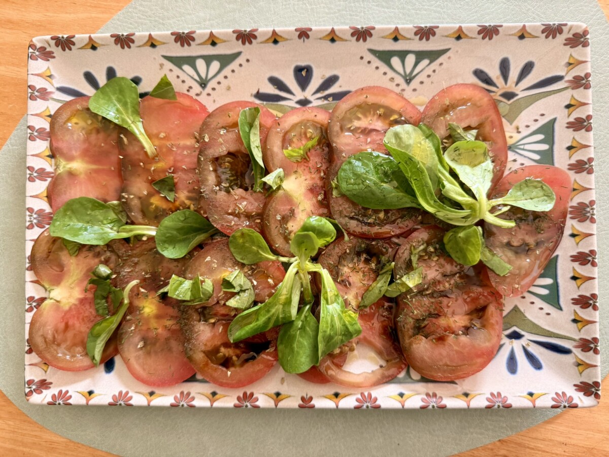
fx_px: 422
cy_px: 228
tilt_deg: -86.9
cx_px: 304
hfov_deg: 71.6
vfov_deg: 56.8
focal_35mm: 24
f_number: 1.78
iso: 200
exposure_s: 1/106
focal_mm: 6.76
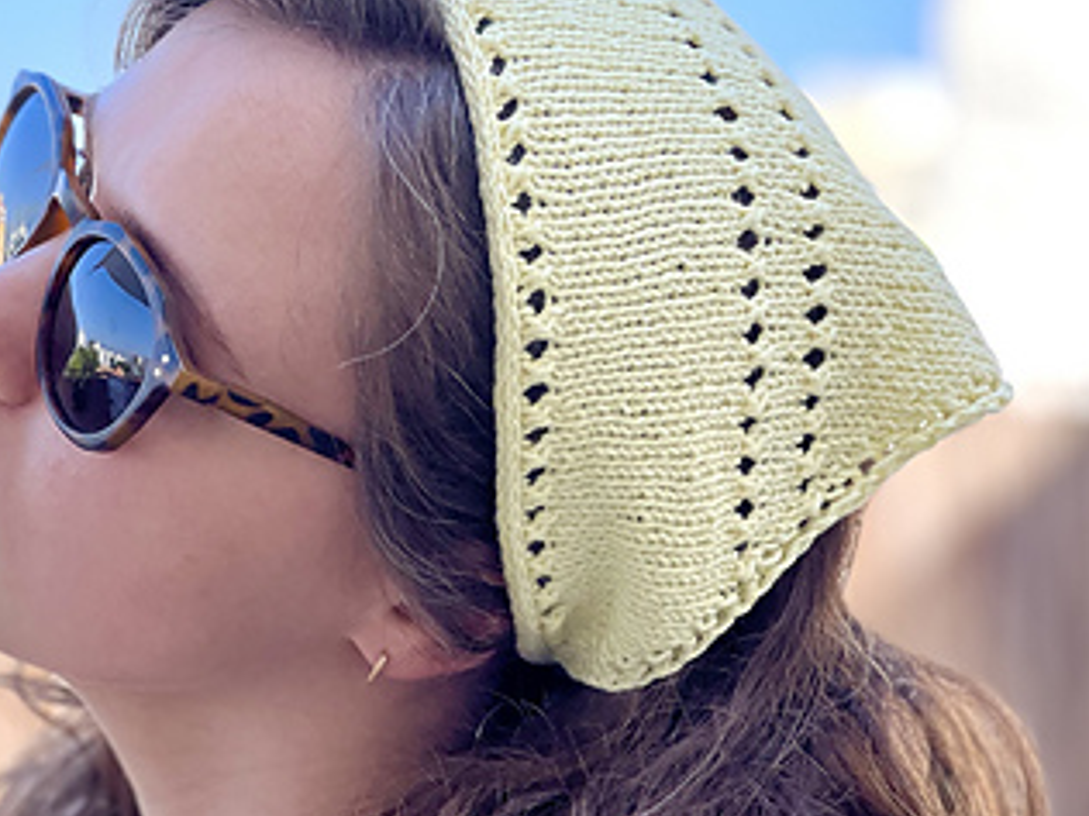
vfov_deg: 12.1
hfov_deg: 16.1
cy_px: 298
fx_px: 3838
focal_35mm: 122
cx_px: 427
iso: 25
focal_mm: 9
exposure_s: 1/208
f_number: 2.8
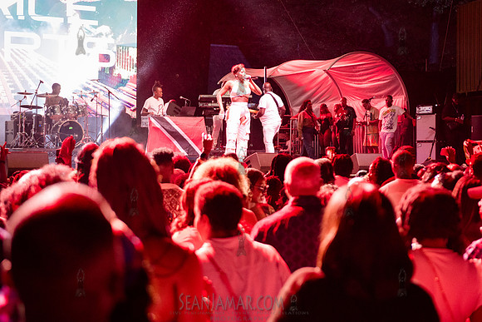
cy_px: 161
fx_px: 940
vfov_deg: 19.4
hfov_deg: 28.8
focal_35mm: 70
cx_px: 241
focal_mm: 70
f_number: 3.2
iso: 6400
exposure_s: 1/250
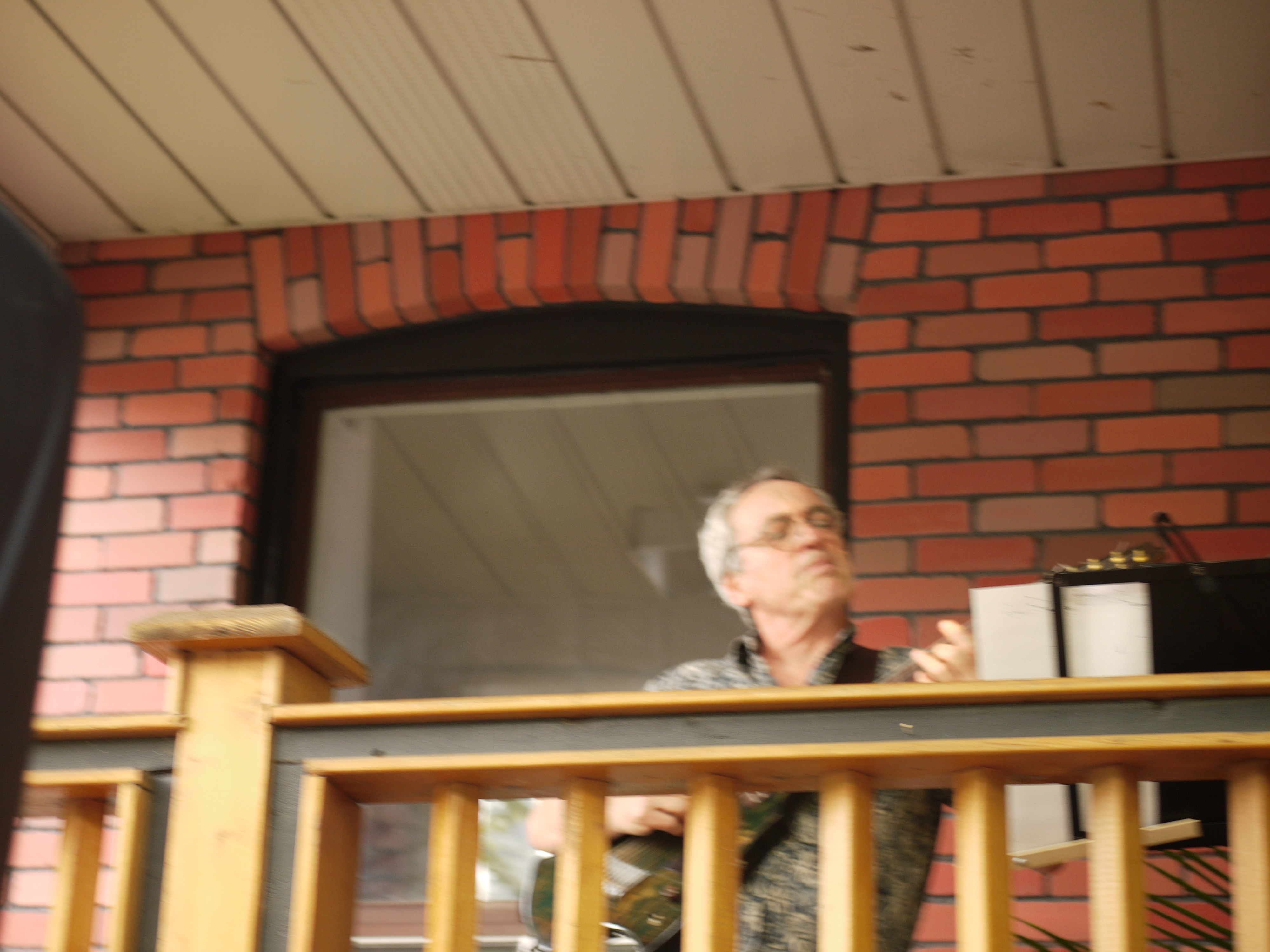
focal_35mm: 70
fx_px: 2568
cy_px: 476
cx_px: 635
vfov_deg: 21.0
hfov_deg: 27.8
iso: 160
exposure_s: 1/50
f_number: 2.8
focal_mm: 35
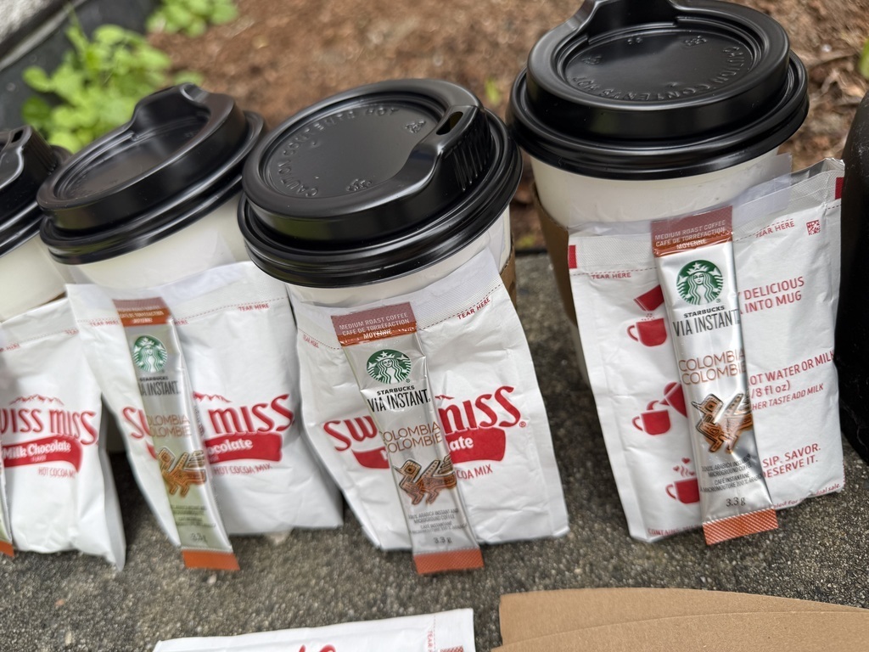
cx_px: 434
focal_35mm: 24
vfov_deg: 56.8
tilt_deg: -44.2
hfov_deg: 71.6
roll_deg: +17.6
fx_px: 602
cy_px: 326
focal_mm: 6.76
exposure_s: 1/152
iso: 64
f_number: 1.78
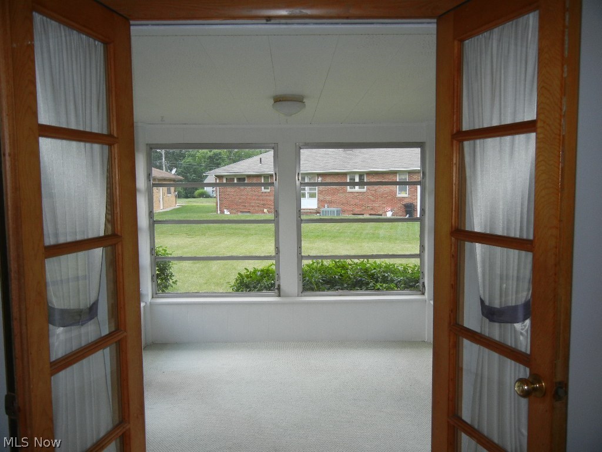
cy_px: 226
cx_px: 301
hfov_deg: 60.0
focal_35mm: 30
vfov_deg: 46.8
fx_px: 522
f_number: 3.5
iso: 160
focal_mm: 5.4
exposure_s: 1/66.2
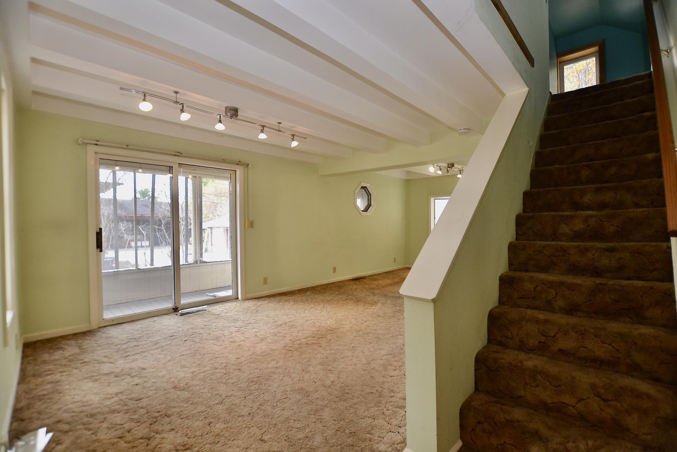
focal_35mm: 15
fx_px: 282
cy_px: 226
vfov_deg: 77.3
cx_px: 338
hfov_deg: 100.4
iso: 400
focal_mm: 10
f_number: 4
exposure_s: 1/60
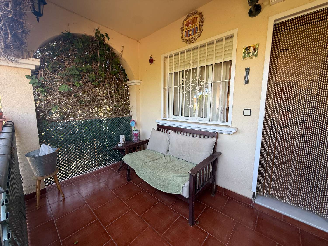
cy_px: 123
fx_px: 133
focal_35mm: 14
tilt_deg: -6.9
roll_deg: -0.9
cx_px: 164
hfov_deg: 102.1
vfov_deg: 85.7
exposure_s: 1/99
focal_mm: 2.22
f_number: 2.2
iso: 50
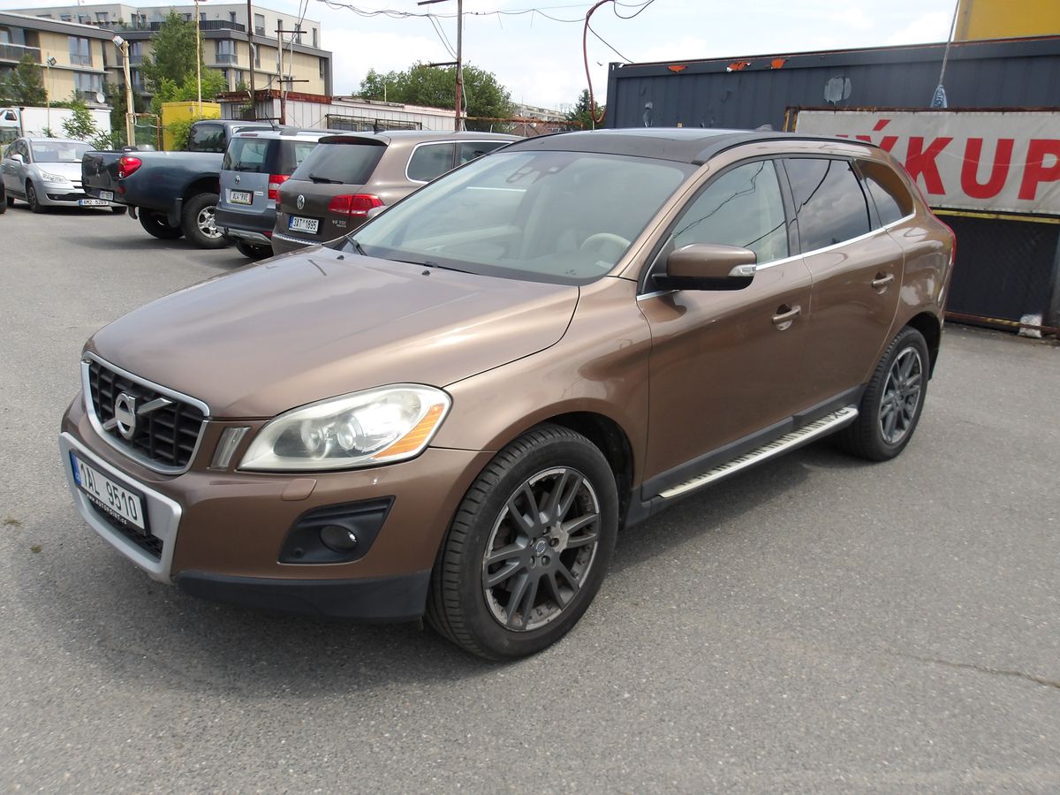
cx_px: 530
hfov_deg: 65.3
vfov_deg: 51.4
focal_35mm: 27
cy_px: 398
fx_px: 827
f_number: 3
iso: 100
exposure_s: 1/858
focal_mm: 4.9
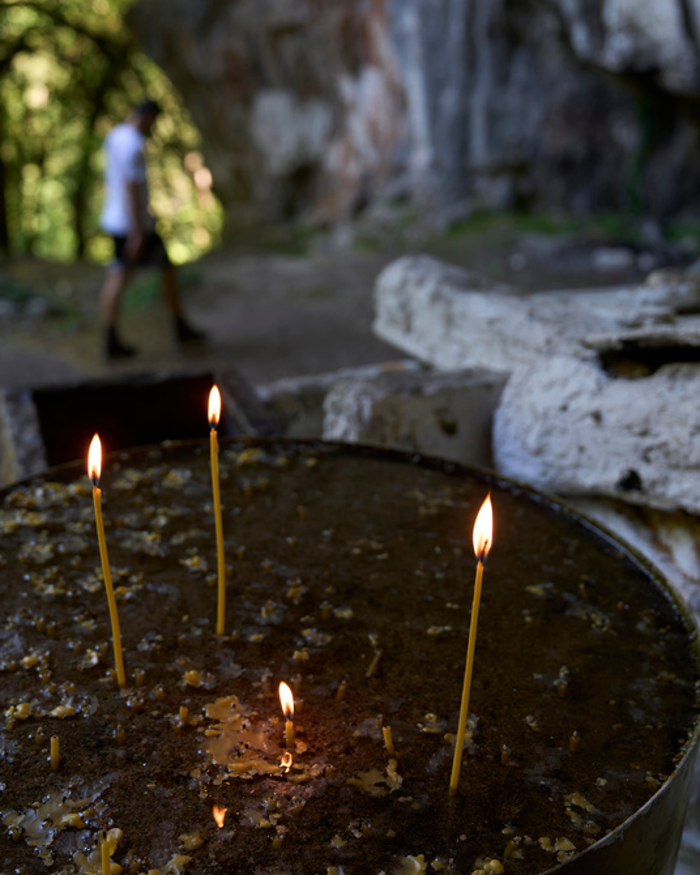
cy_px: 434
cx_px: 300
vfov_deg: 42.9
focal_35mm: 43
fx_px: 1114
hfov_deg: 34.8
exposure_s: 1/160
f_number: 3.2
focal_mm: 30
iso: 400
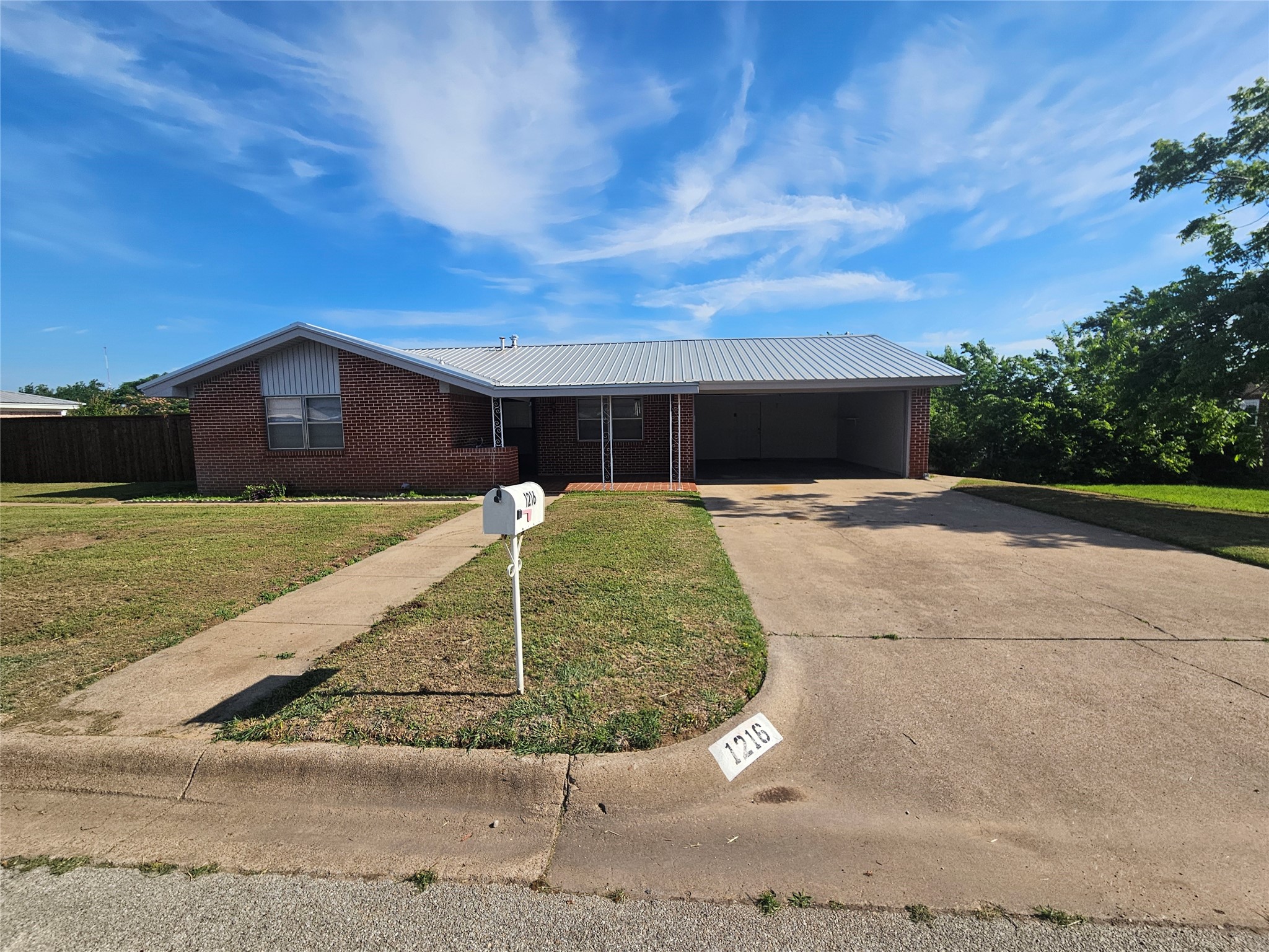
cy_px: 476
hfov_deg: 106.2
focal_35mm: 13
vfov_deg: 89.9
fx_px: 477
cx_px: 634
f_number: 2.2
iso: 50
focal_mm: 2.2
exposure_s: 1/3059
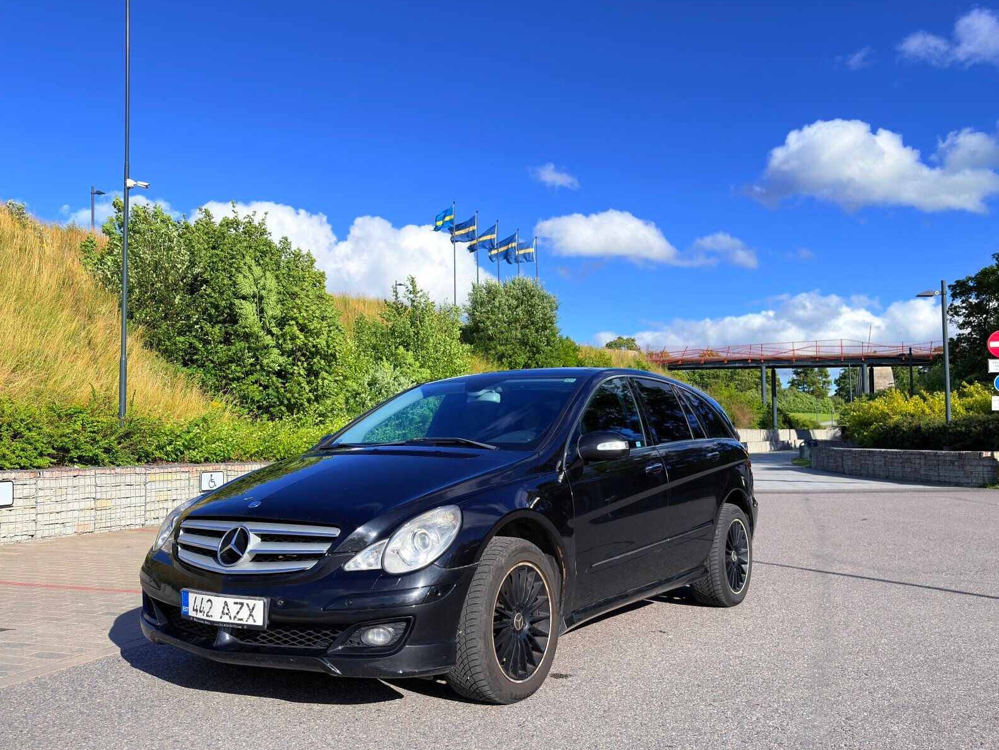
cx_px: 438
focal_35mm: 32
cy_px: 423
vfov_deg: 44.1
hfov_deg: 56.6
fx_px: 924
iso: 50
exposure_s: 1/1965
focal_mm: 5.96
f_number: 1.6
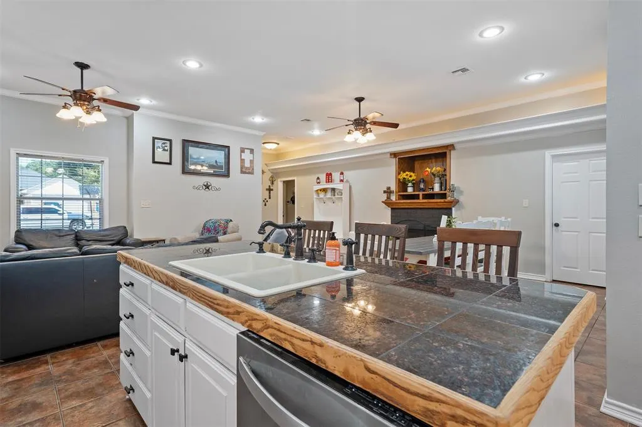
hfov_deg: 90.0
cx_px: 321
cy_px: 214
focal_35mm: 18
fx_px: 321
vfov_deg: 67.3
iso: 800
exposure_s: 1/10
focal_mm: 18
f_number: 8
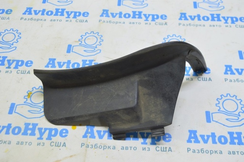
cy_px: 81
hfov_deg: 42.4
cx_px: 122
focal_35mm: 46
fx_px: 315
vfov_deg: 28.9
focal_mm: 31
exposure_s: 1/20
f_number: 5.6
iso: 400
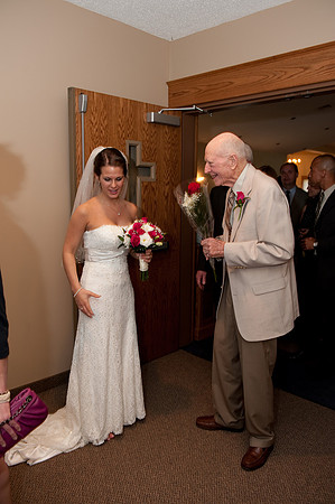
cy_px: 252
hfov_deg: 44.9
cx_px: 168
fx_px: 406
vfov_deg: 63.7
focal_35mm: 29
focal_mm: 29
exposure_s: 1/60
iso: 400
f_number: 4.5
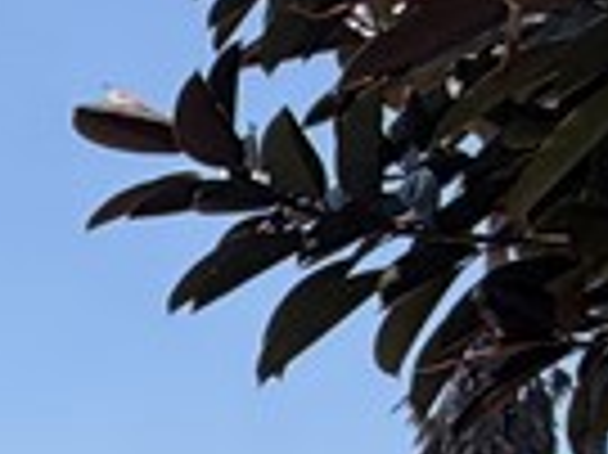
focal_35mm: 106
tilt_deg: -7.3
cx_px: -1297
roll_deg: +1.1
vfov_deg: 11.3
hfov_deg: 10.8
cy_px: 1142
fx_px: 1860
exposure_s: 1/928
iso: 20
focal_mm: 2.22
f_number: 2.2
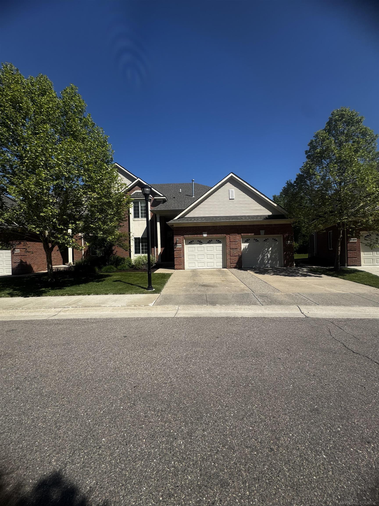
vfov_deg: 102.1
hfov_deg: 85.7
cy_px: 253
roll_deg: +1.5
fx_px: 204
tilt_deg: -0.1
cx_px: 190
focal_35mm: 14
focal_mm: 2.22
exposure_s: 1/2415
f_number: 2.2
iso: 50
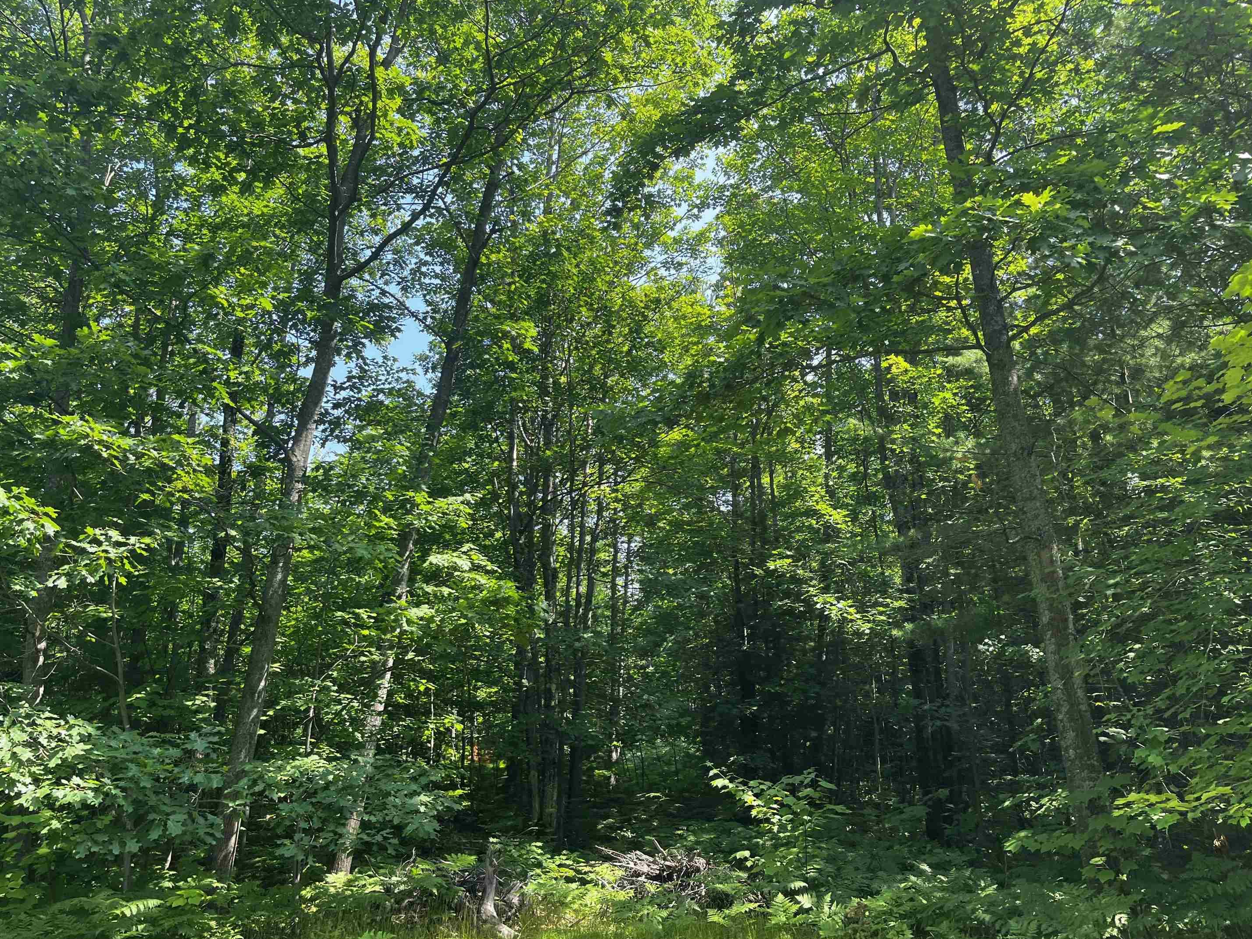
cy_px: 503
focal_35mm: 28
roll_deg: +3.2
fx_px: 1013
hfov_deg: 63.4
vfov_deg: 49.7
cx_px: 631
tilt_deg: +12.5
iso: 50
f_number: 1.6
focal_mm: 5.1
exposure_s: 1/419
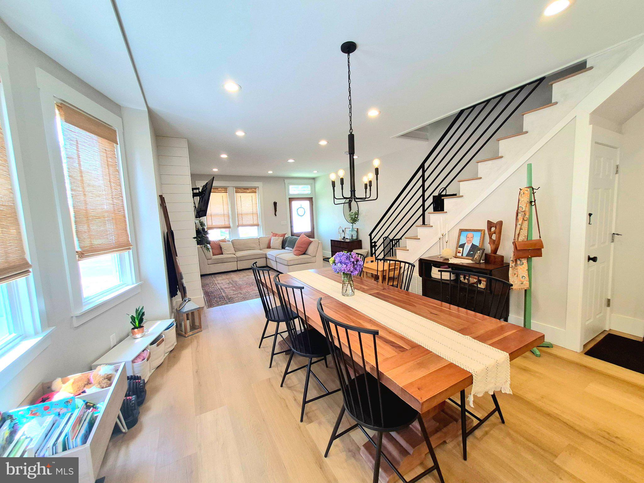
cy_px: 242
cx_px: 322
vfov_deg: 89.9
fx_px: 242
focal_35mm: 13
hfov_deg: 106.2
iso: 80
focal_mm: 1.74
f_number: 2.2
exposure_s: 1/60.2
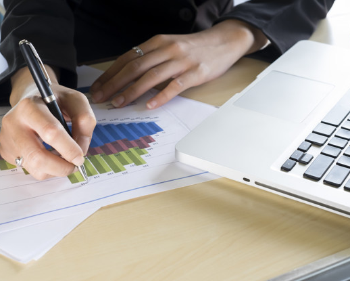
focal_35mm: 60
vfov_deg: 25.4
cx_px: 175
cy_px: 140
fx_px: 622
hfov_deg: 31.4
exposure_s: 1/40
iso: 640
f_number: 5.6
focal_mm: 35
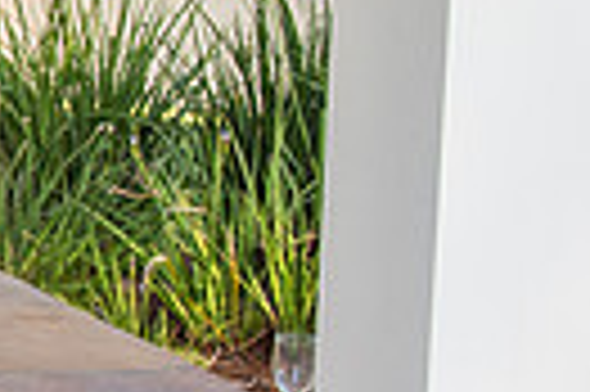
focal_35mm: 142
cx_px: -662
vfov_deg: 9.6
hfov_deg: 12.4
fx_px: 2324
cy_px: 88
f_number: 5.6
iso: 200
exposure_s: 1/160
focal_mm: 32
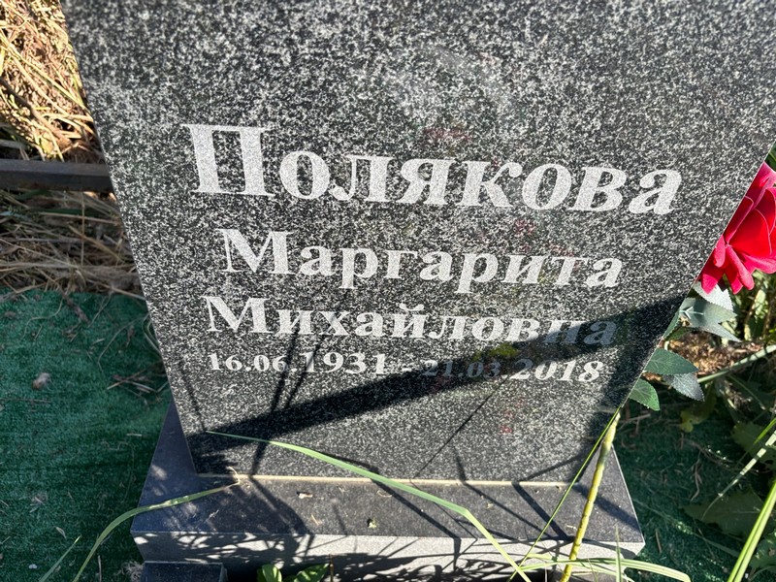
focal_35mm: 26
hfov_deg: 67.3
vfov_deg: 53.1
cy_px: 291
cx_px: 388
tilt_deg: -45.8
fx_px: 583
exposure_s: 1/769
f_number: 1.6
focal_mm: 5.96
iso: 50
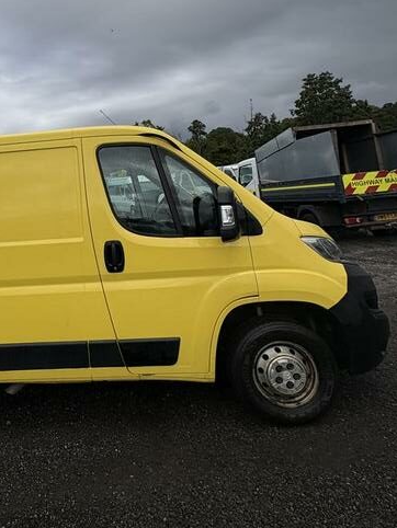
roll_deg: +3.5
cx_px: 50
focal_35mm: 26
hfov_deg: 48.3
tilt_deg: +4.8
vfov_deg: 64.4
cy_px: 151
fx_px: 397
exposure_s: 1/3390
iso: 50
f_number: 2.2
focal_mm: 2.22
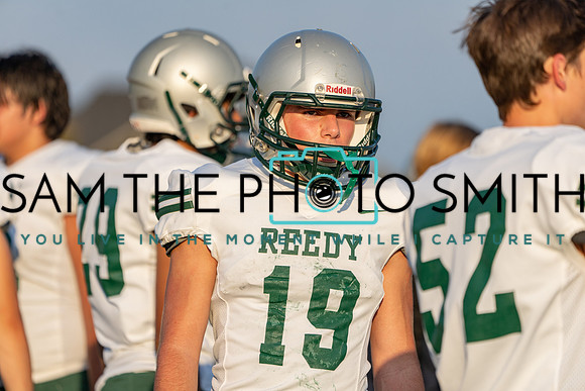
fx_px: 6501
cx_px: 292
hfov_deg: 5.2
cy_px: 196
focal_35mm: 400
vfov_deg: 3.4
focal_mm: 400
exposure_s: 1/1250
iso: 320
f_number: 5.6
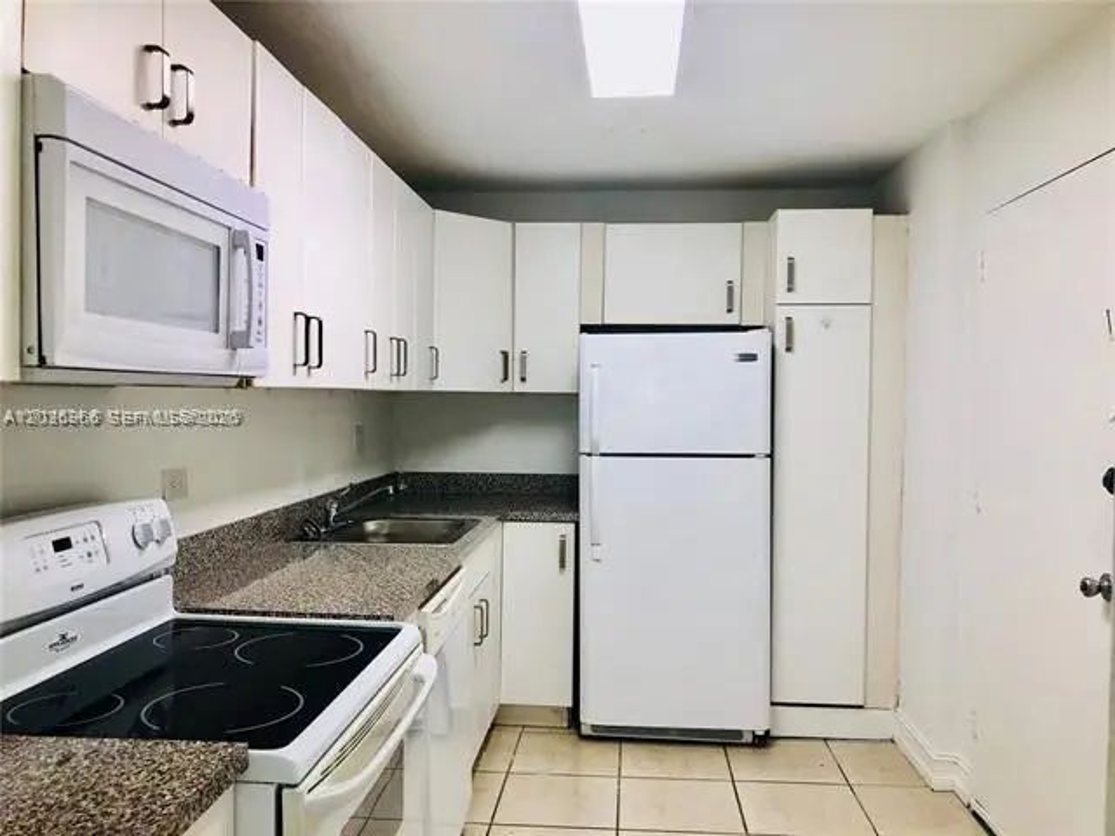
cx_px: 558
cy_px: 418
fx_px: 902
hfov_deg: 63.4
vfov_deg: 49.7
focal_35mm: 28
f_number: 1.8
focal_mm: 3.99
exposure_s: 1/120
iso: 50
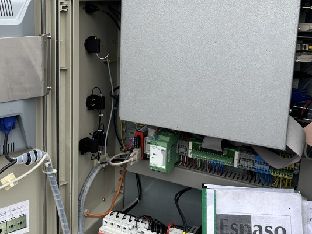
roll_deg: -1.8
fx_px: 415
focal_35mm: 46
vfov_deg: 31.3
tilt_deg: -11.8
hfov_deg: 40.7
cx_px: 106
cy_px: 81
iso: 80
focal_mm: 6.86
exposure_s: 1/352
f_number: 1.78
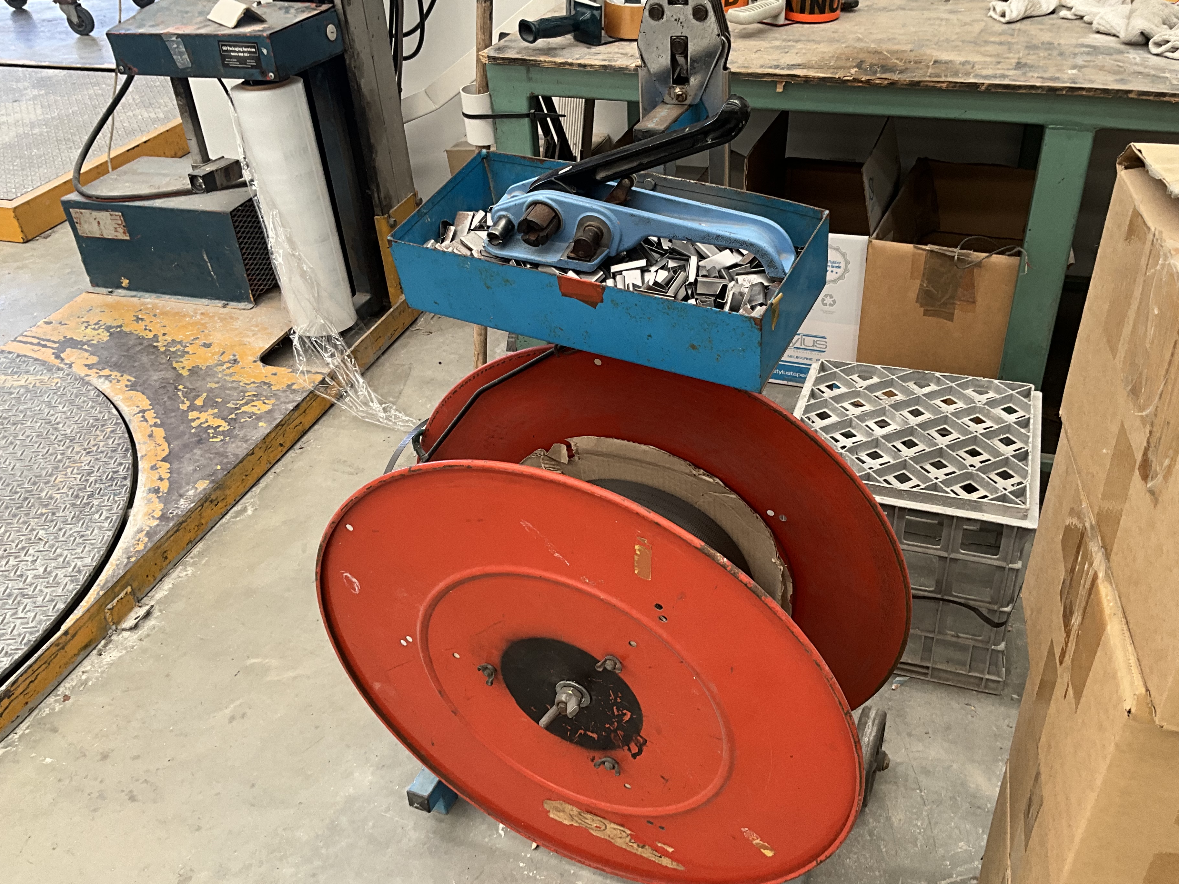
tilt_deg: -33.9
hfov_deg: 56.8
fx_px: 1090
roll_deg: +2.2
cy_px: 440
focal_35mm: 32
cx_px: 630
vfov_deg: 44.2
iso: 40
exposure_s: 1/122
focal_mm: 3
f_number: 1.8
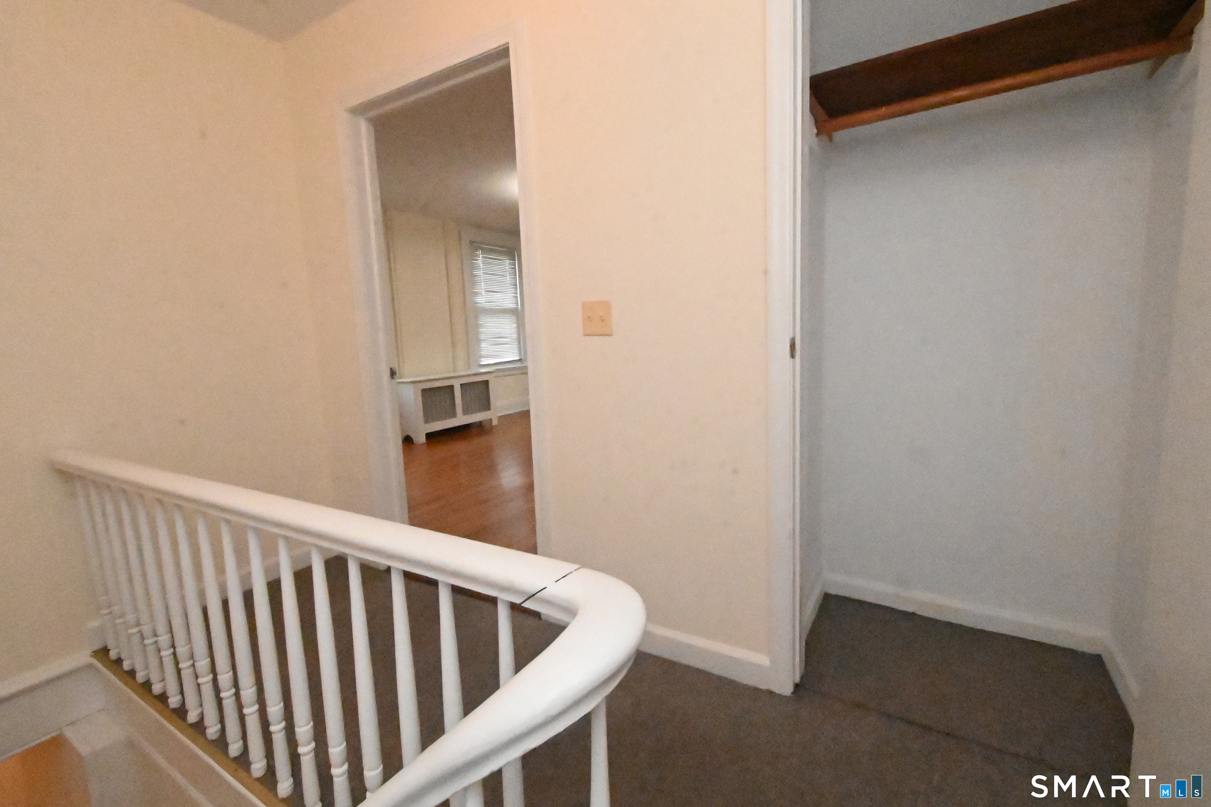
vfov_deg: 77.3
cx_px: 606
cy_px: 404
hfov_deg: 100.4
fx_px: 505
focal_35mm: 15
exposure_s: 1/160
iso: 51200
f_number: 20
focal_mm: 10
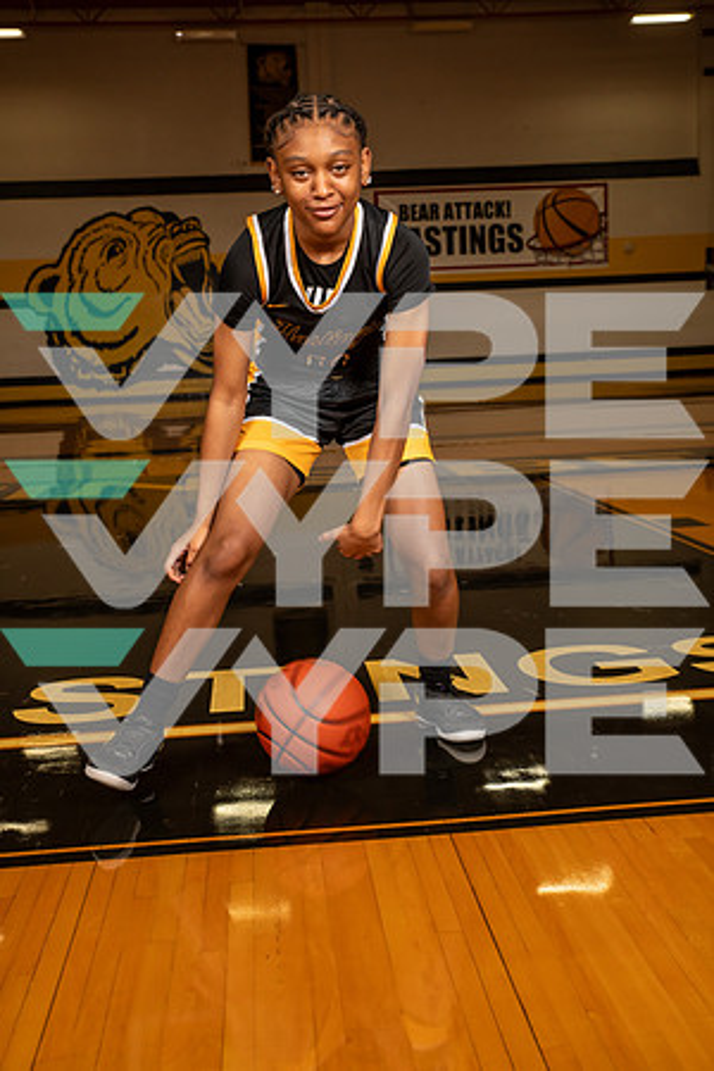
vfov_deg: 46.4
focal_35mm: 42
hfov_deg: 31.9
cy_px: 536
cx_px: 357
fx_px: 1249
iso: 640
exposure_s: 1/400
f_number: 7.1
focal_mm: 42
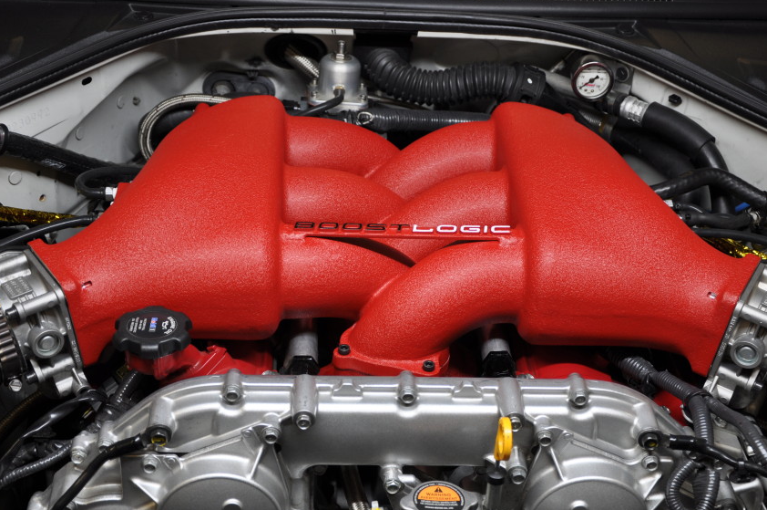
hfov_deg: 32.4
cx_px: 400
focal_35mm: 62
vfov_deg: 21.8
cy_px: 291
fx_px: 1319
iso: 200
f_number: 4.2
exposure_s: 1/13
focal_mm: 34
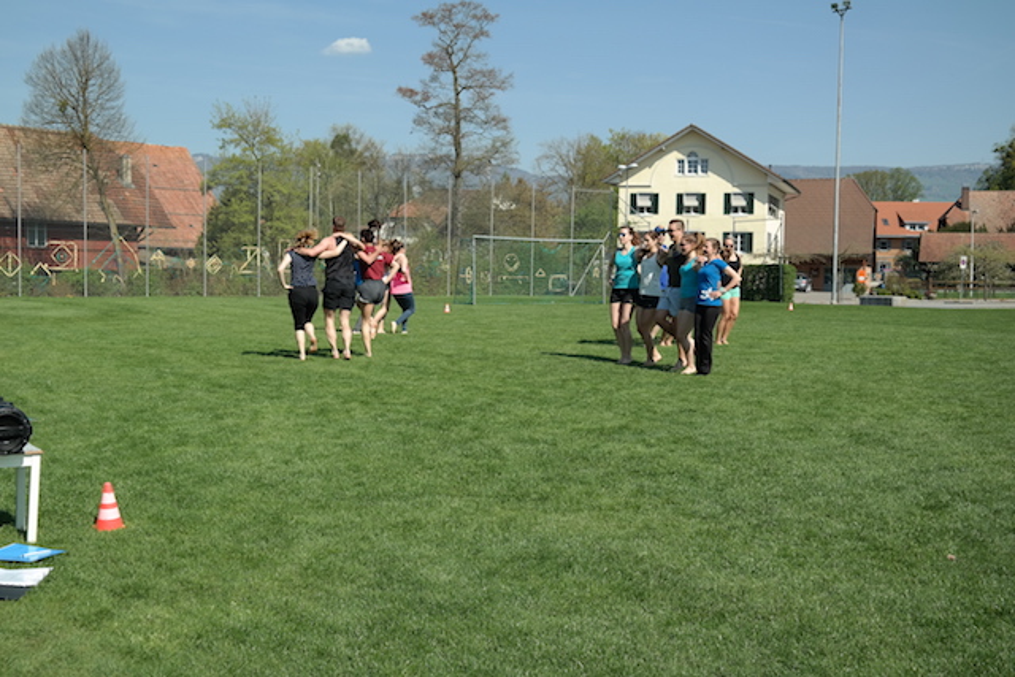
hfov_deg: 44.5
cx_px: 508
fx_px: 1241
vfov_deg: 30.5
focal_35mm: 44
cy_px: 338
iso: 100
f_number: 6.3
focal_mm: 29
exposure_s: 1/250
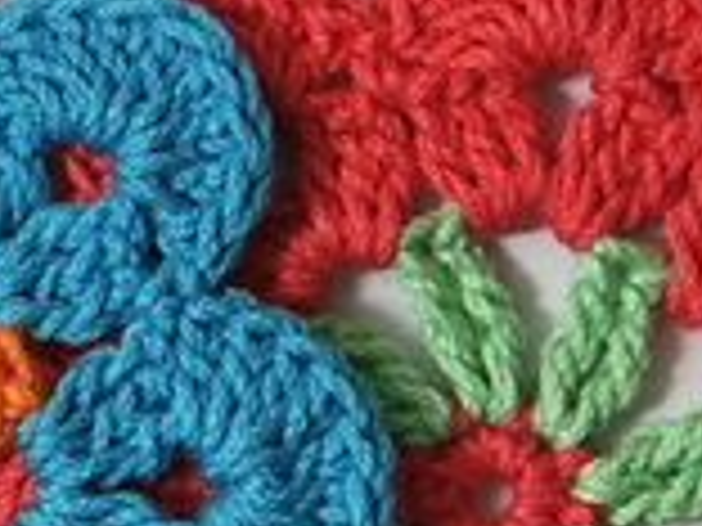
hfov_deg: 6.5
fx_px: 6145
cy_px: 378
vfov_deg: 4.9
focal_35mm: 303
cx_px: -198
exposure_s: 1/80
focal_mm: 50
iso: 400
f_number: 5.6
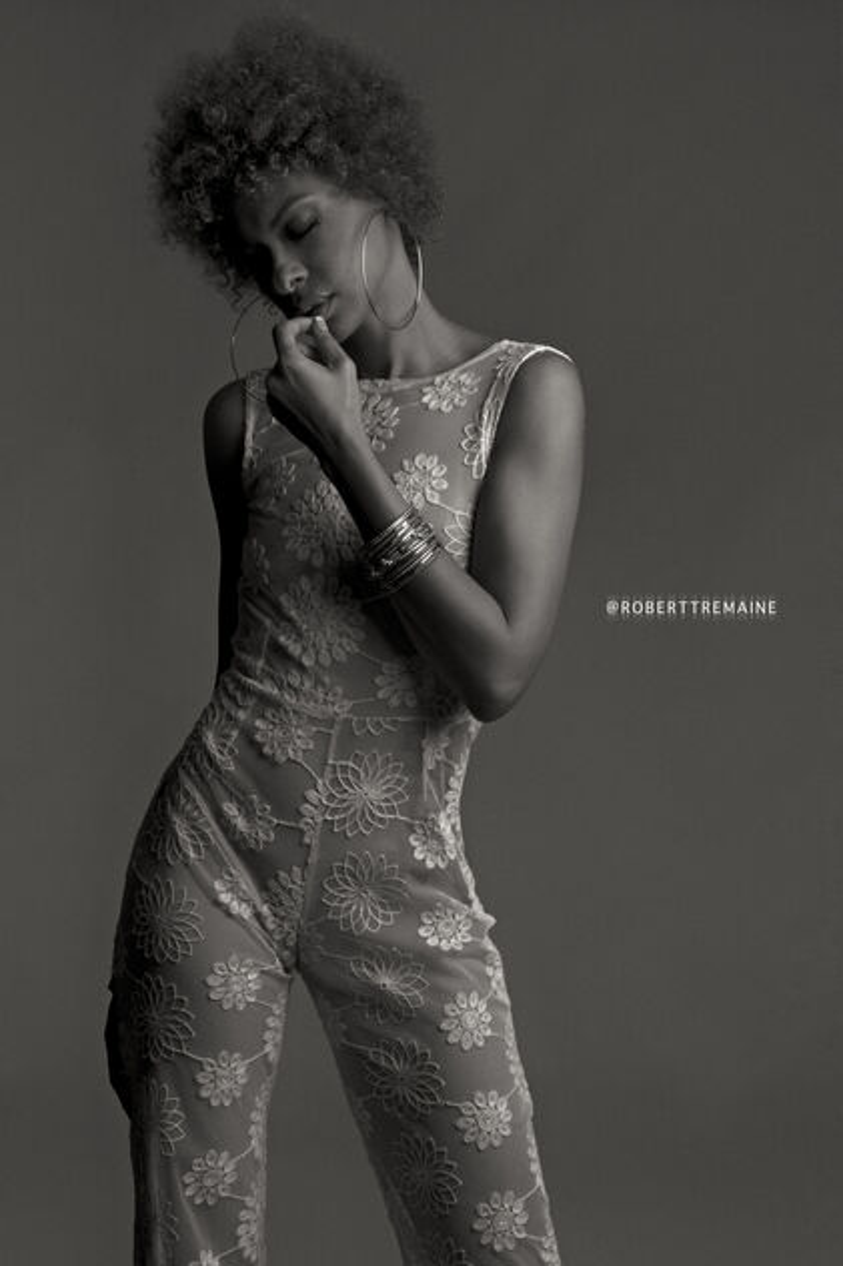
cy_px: 633
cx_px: 422
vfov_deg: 22.1
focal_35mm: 92
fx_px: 3233
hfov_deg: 14.9
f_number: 14
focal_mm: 92
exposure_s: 1/160
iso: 160
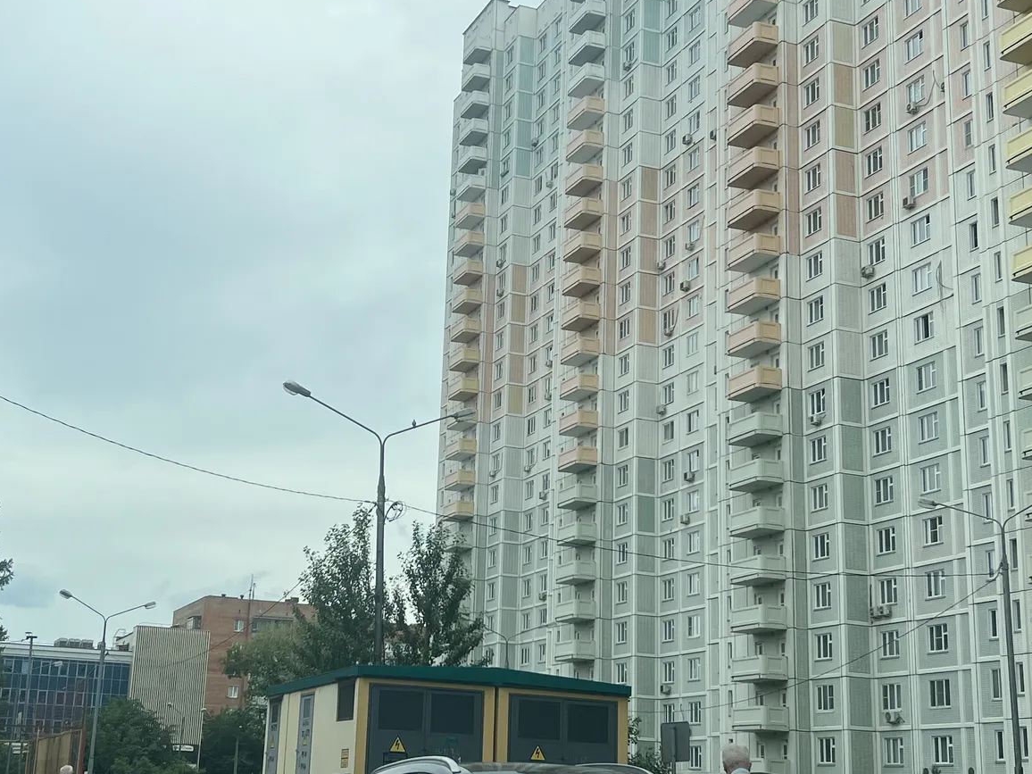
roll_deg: -2.4
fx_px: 1610
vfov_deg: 27.0
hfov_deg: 35.5
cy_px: 363
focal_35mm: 54
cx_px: 439
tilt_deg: +16.4
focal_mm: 5.7
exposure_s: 1/5319
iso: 50
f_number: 1.5
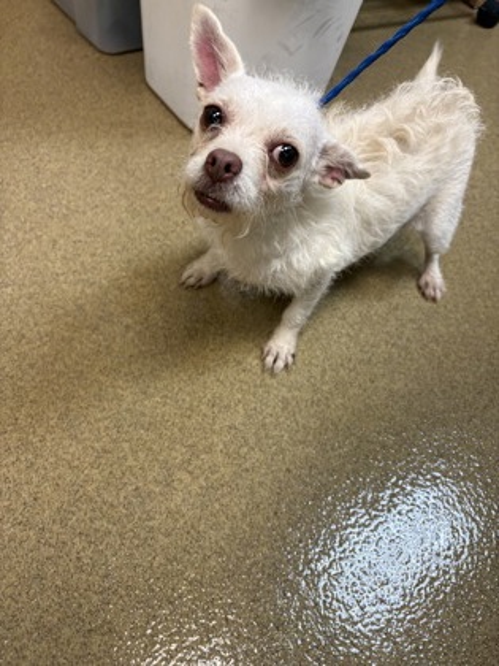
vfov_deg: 67.3
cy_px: 333
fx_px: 500
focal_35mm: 26
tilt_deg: -55.5
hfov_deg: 53.1
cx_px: 250
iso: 160
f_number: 1.6
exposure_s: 1/60
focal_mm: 5.96
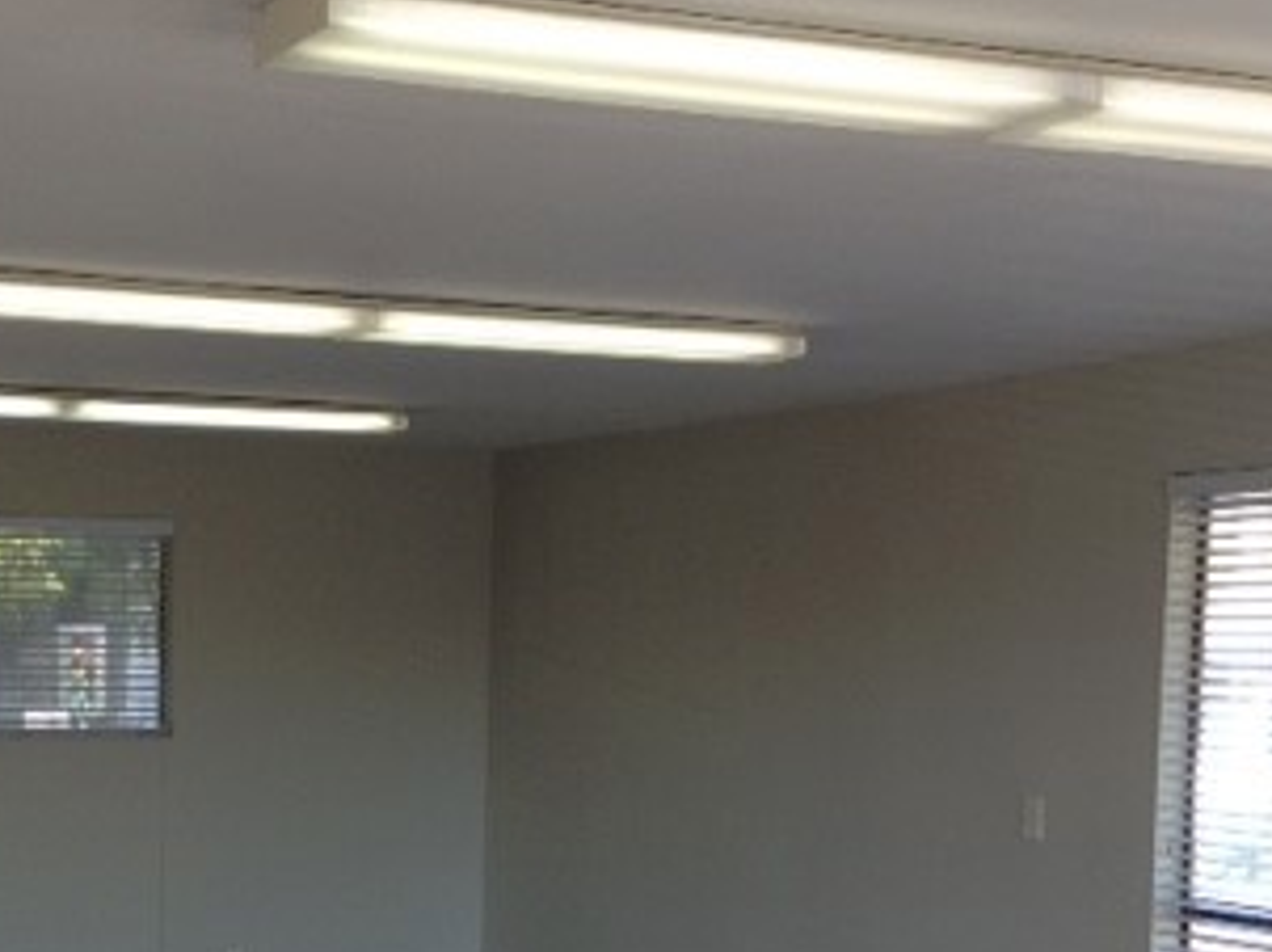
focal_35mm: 70
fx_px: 2570
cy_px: 842
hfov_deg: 27.5
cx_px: 341
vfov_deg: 20.6
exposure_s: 1/120
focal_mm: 4.12
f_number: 2.4
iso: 50
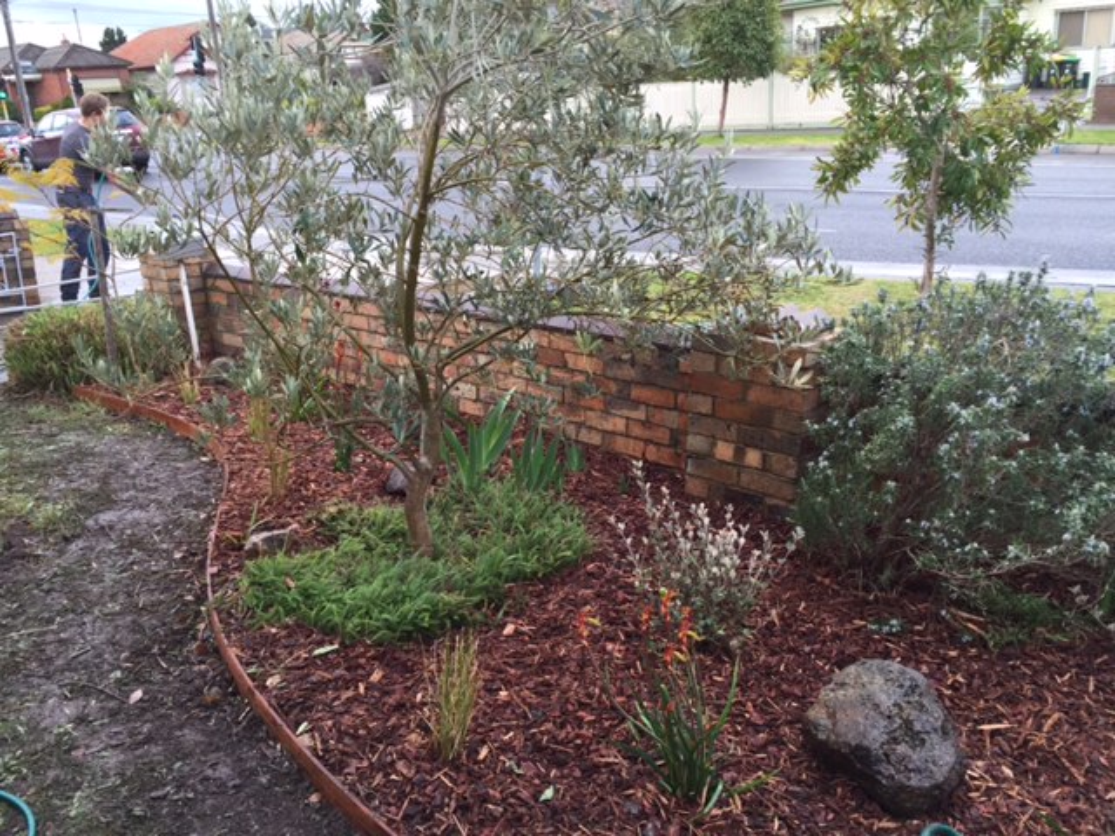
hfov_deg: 61.7
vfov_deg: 48.2
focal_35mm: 29
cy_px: 418
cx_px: 558
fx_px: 934
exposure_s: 1/120
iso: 32
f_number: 2.2
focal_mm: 4.15
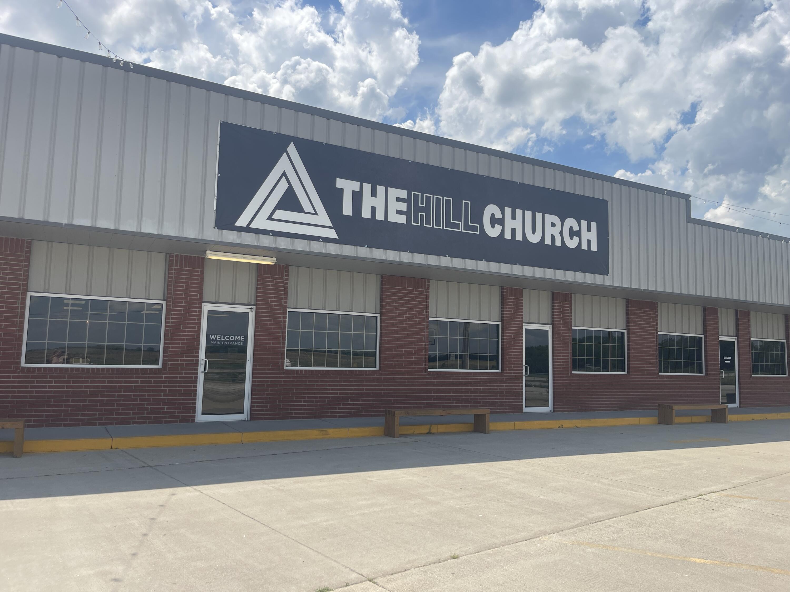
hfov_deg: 69.4
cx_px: 395
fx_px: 571
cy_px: 296
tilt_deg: +5.4
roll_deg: -2.1
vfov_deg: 54.9
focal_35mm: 25
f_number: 1.6
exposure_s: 1/4525
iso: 32
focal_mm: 5.1
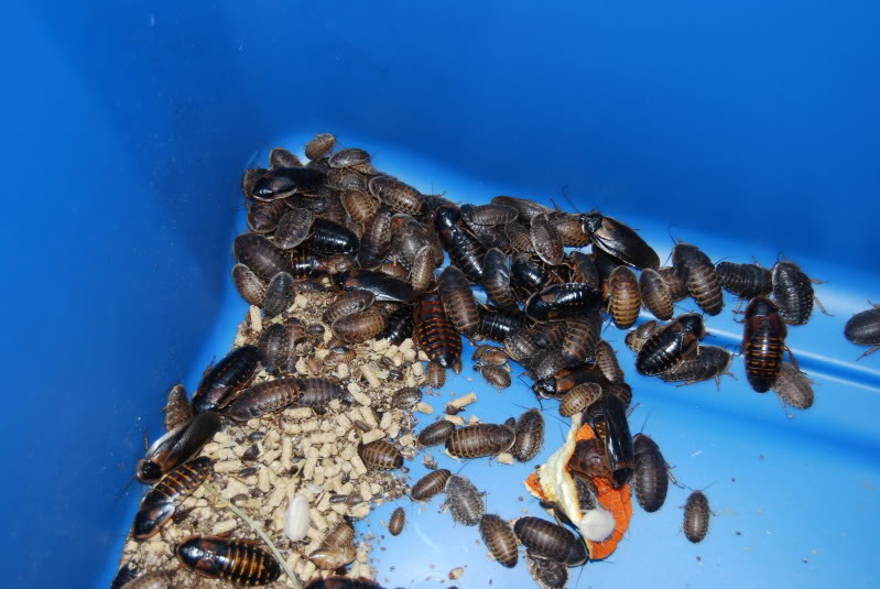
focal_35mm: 57
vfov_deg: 23.8
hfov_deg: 35.0
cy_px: 294
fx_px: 1395
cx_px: 440
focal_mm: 38
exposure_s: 1/60
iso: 200
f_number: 4.8
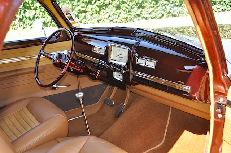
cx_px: 116
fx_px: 250
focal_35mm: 39
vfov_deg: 34.1
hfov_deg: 49.6
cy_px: 76
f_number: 3.8
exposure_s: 1/160
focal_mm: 26
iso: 250
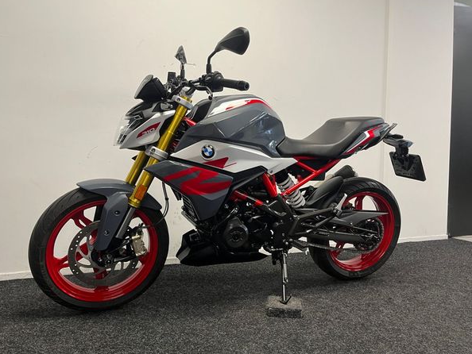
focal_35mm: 28
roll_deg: -0.2
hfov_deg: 63.4
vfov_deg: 49.8
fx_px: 382
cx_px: 225
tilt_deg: -2.8
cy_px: 184
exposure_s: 1/50
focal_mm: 5.1
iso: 100
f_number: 1.6
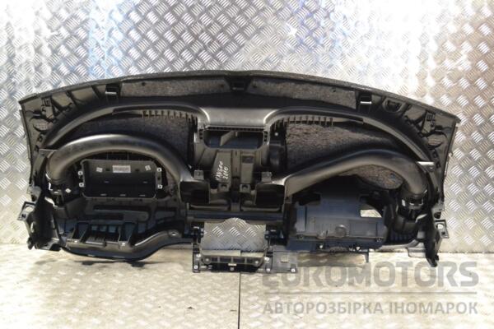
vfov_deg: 26.5
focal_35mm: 51
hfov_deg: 38.9
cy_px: 164
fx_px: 700
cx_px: 247
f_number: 6.3
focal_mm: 34
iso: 3200
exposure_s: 1/160
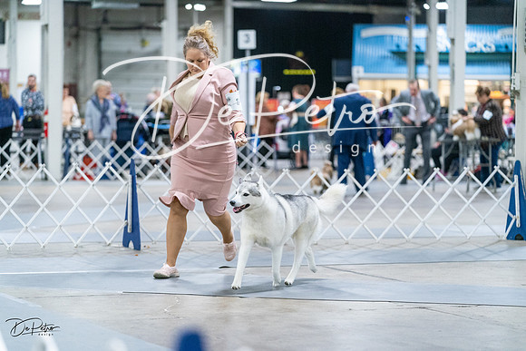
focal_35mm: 119
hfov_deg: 17.2
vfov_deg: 11.5
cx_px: 263
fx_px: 1739
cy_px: 176
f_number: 3.2
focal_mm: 119
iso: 6400
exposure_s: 1/250
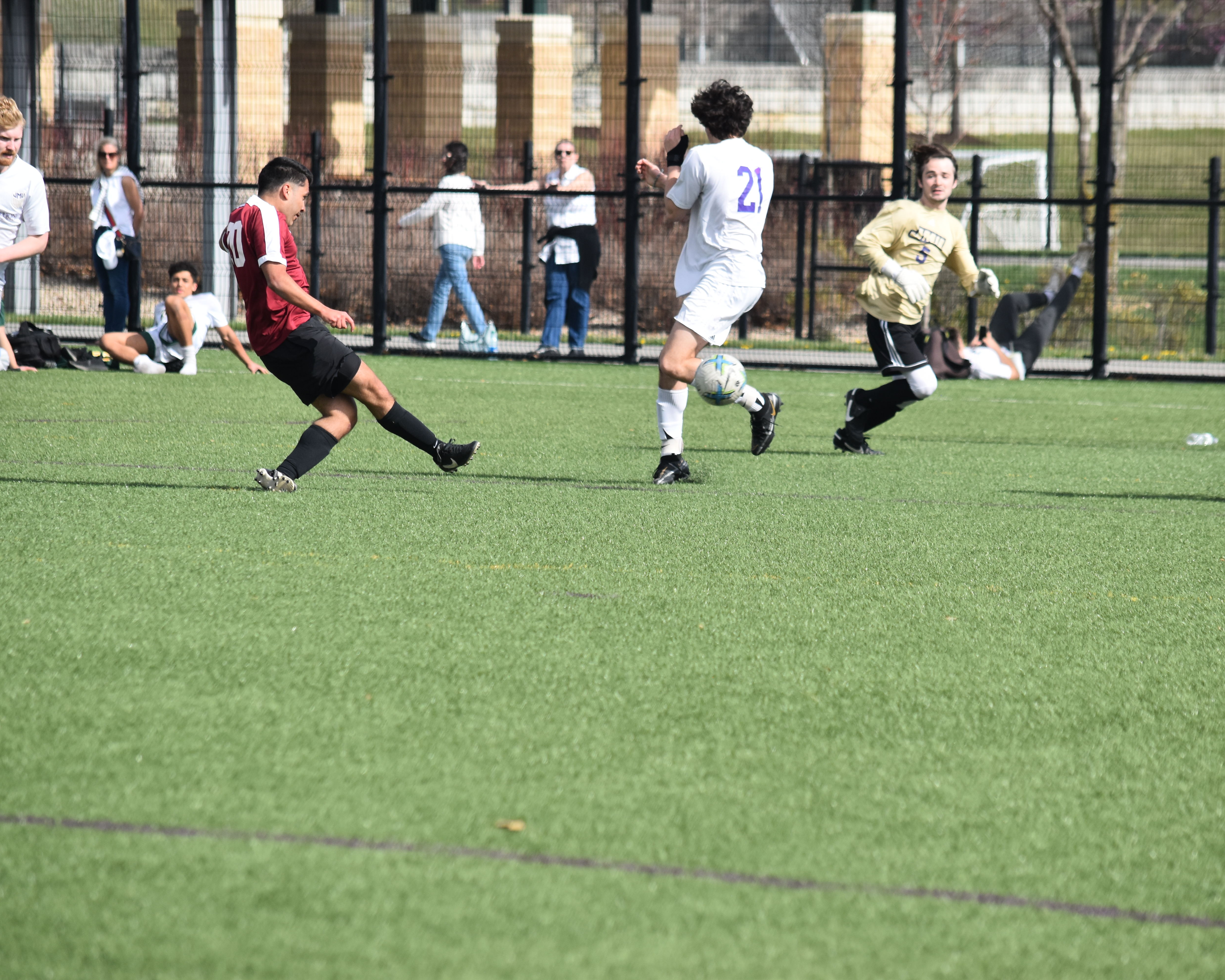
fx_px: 11058
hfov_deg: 6.3
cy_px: 490
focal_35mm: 305
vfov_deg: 5.1
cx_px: 633
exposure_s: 1/1600
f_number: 6.3
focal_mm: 180
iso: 400
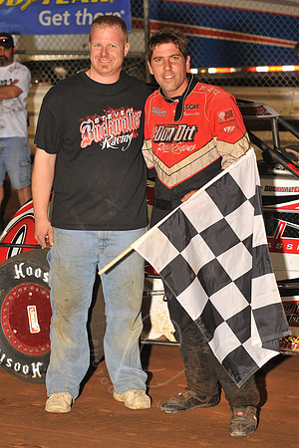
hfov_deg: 14.9
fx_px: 1146
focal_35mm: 92
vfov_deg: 22.1
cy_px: 224
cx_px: 150
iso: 500
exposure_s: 1/320
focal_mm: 92
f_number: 6.3
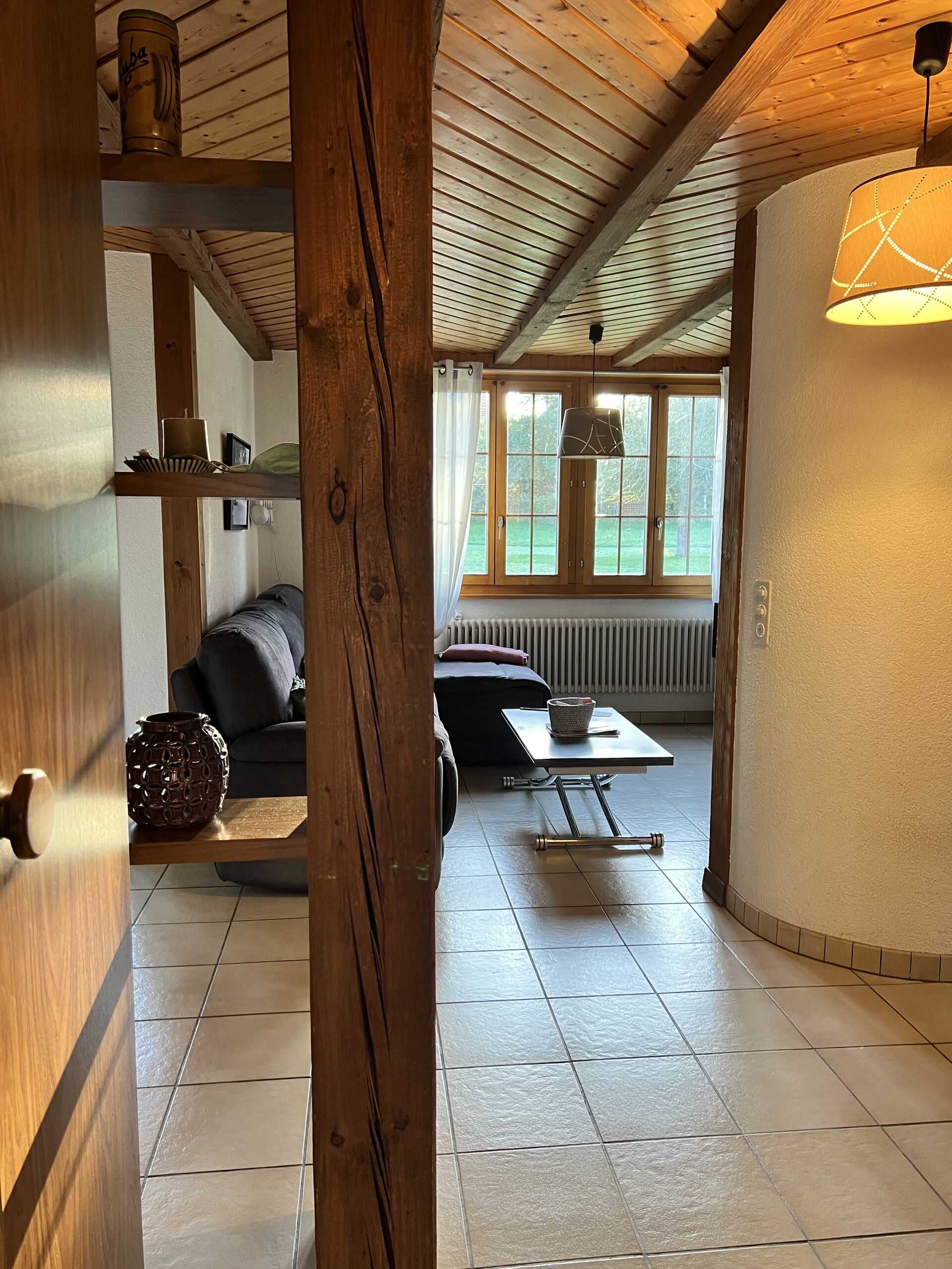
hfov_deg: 53.1
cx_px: 476
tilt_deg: -7.6
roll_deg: -0.6
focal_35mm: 26
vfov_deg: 67.3
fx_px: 953
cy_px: 634
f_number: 1.5
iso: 100
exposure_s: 1/50
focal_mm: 5.7
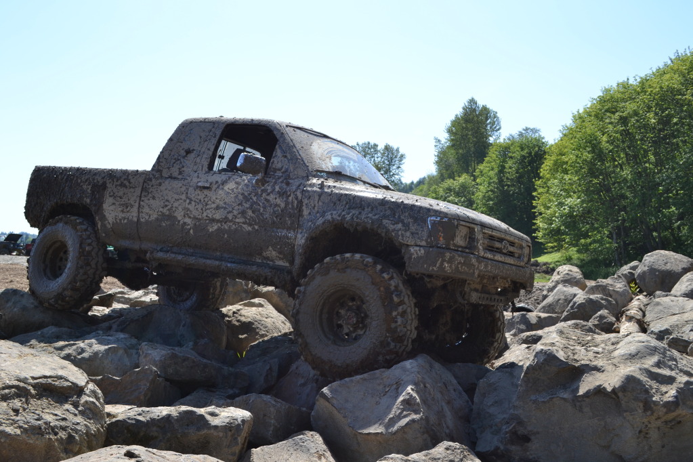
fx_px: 693
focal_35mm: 36
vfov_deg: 36.9
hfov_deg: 53.1
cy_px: 231
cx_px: 346
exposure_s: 1/200
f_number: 7.1
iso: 100
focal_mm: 24
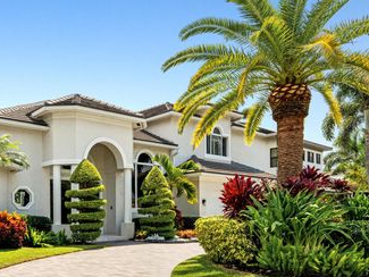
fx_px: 384
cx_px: 97
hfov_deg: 49.5
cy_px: 215
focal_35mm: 36
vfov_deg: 38.4
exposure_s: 1/2500
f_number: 9
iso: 1250
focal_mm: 19
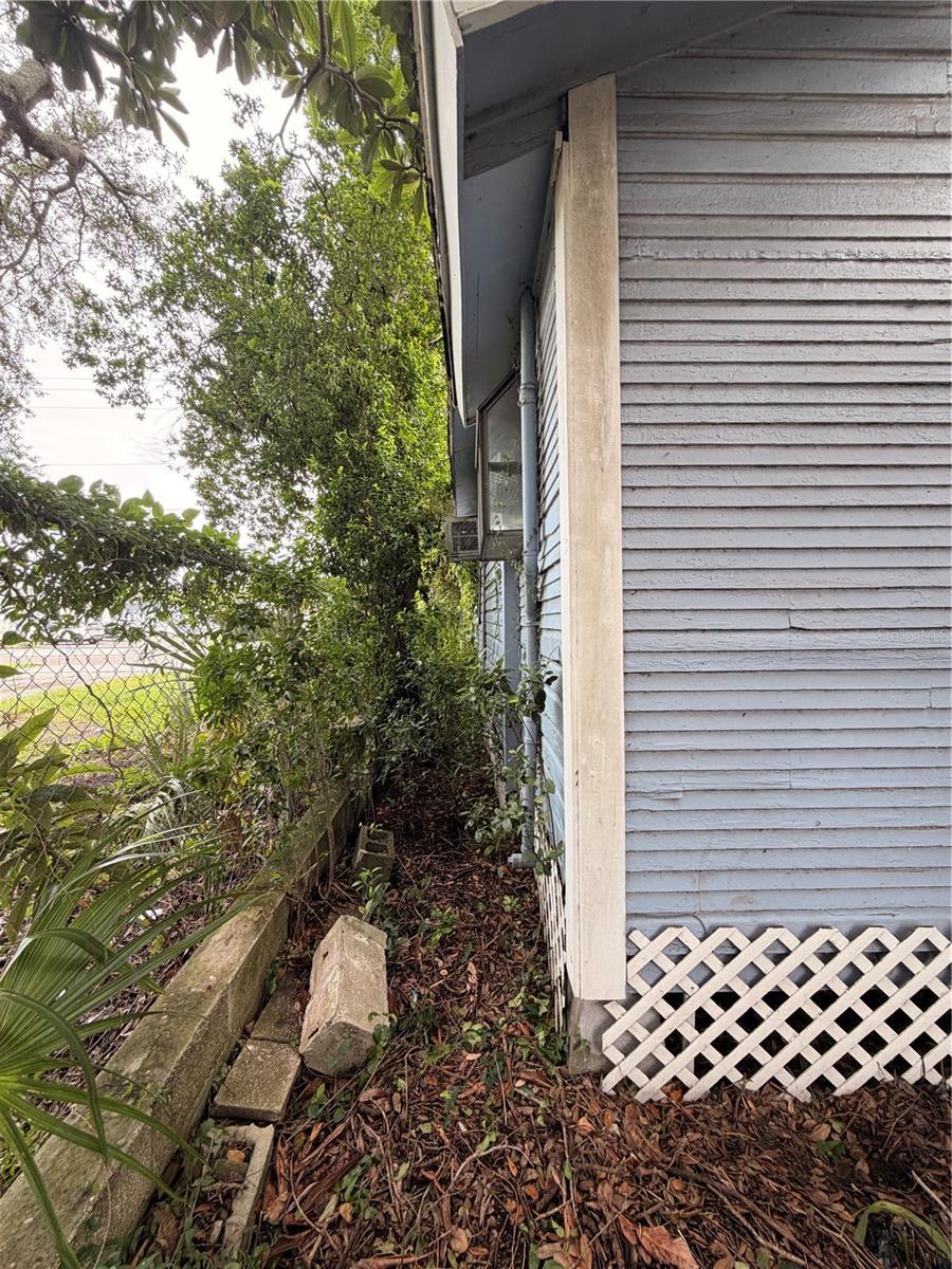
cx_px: 476
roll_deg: +0.2
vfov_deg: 102.1
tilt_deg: -1.1
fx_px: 513
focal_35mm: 14
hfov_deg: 85.7
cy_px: 634
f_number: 2.2
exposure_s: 1/121
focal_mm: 2.22
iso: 64
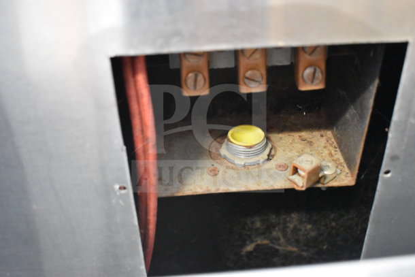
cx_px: 208
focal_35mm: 40
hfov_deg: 47.9
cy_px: 138
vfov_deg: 33.0
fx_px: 467
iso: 8000
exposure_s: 1/40
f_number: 4
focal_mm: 27
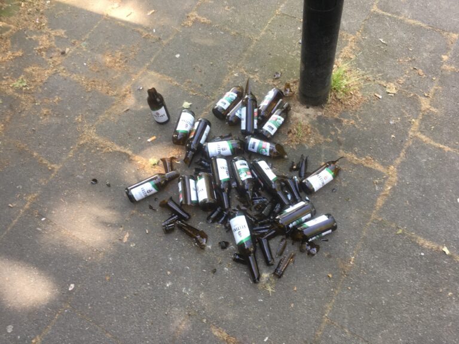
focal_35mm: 29
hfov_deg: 61.7
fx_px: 385
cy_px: 172
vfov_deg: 48.2
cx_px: 230
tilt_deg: -63.1
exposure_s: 1/50
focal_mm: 4.15
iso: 25
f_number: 2.2
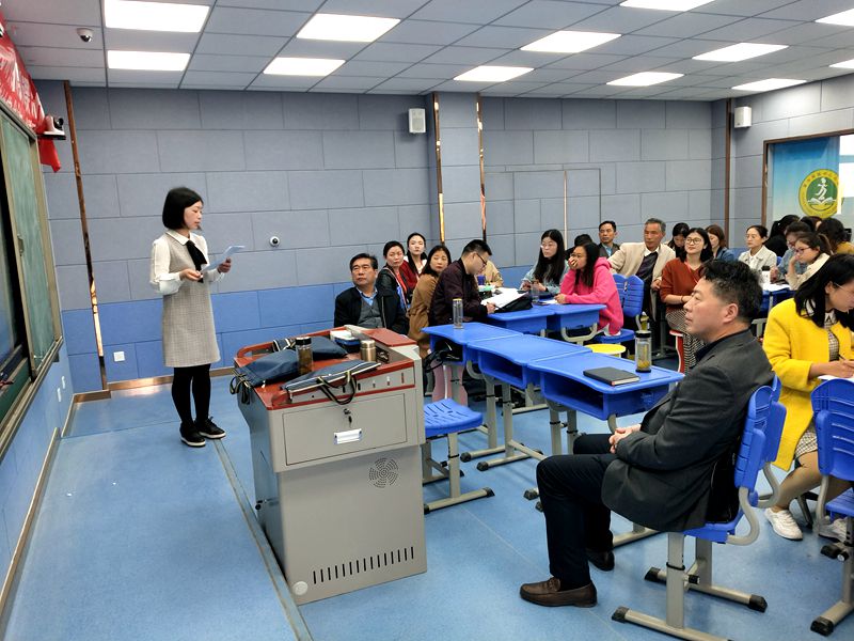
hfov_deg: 73.9
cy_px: 320
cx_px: 427
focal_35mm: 23
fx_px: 567
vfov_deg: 58.9
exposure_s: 1/50
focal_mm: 3.99
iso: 79
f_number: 1.7
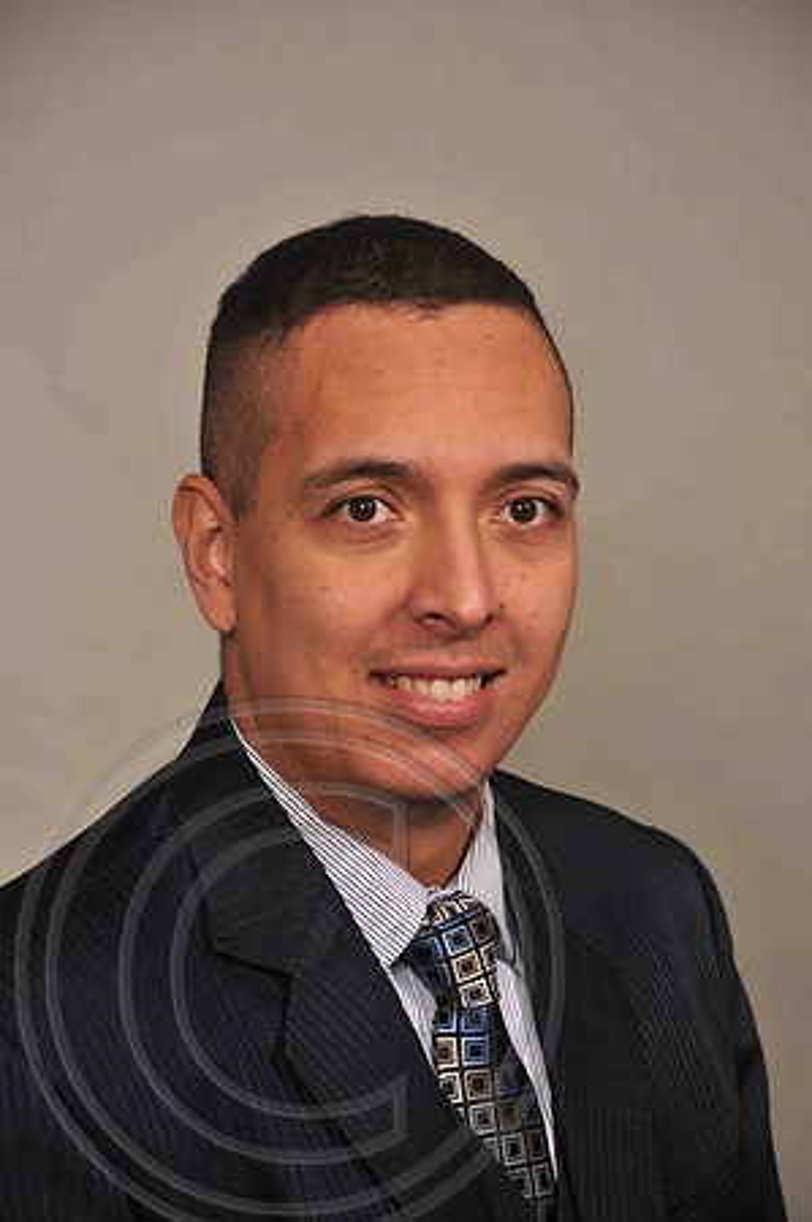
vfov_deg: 13.7
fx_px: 5086
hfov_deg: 9.1
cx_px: 406
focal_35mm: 150
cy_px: 611
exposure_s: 1/60
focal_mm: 100
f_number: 6.3
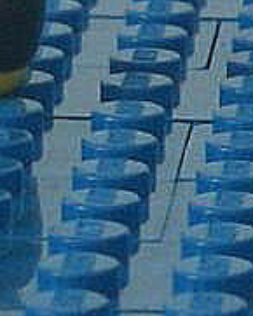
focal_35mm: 637
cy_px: -255
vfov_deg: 3.0
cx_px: 752
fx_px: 5957
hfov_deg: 2.4
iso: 50
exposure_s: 1/80
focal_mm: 12.2
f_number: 3.9
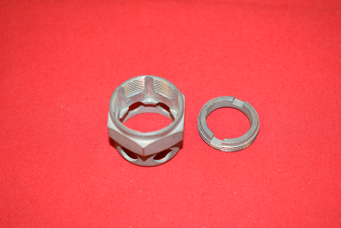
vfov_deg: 22.6
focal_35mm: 60
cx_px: 170
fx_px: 568
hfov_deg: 33.4
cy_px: 114
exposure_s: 1/200
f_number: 5
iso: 800
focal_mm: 40
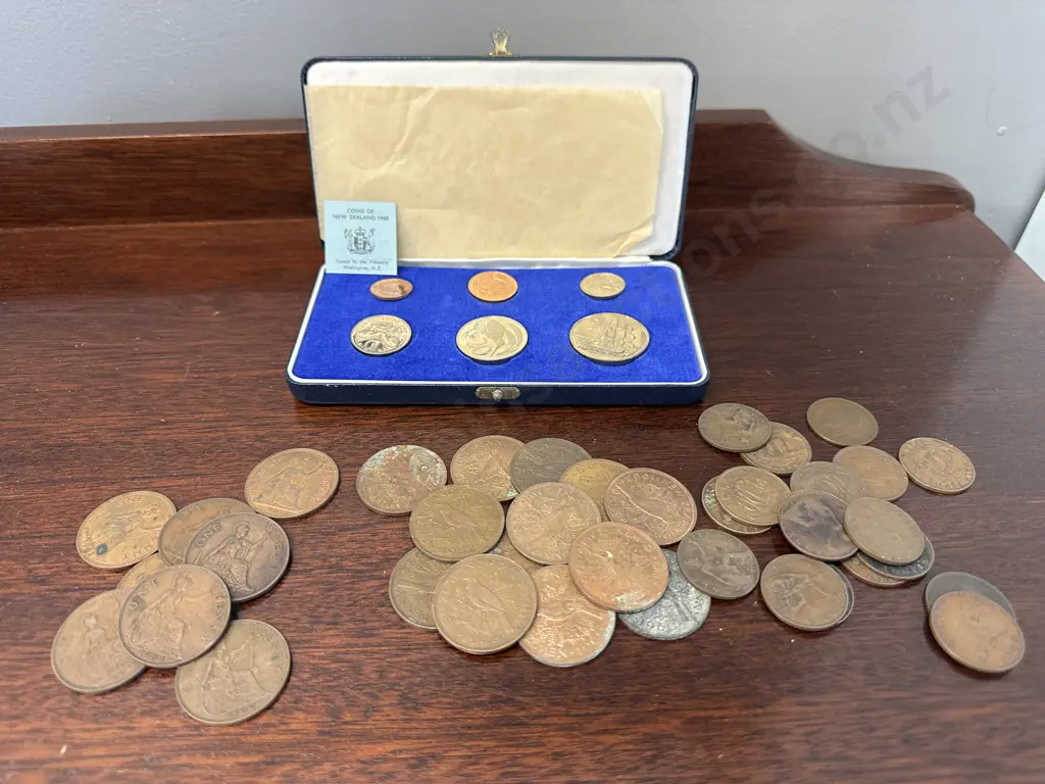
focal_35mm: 24
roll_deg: -0.3
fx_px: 725
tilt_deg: -42.7
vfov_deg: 56.8
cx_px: 522
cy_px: 392
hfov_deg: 71.6
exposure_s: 1/50
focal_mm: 6.86
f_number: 1.78
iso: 320
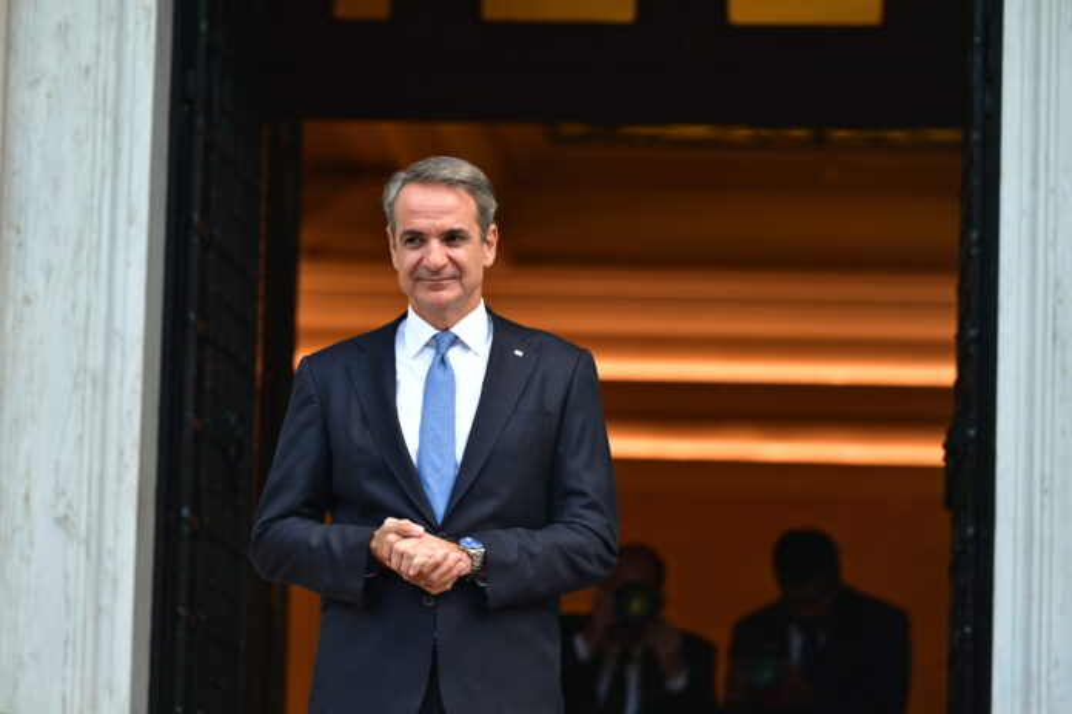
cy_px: 357
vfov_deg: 6.9
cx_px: 536
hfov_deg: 10.3
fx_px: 5955
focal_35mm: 200
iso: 640
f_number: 4.5
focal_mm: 200
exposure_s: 1/320
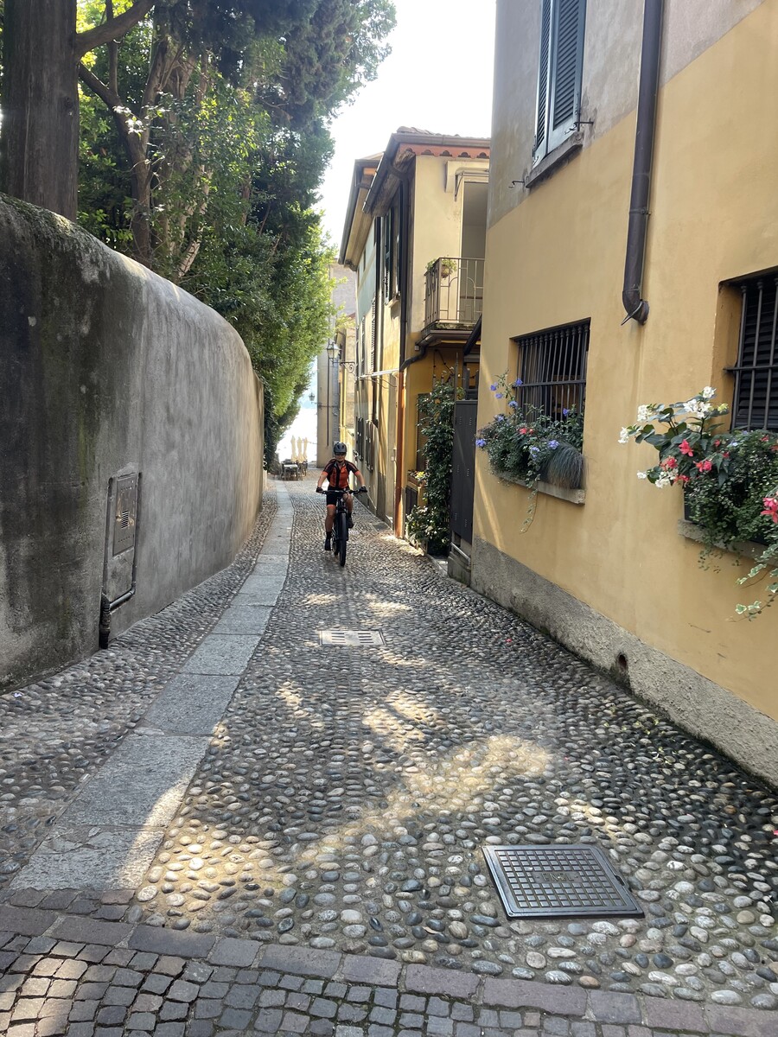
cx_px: 389
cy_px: 518
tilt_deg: -7.8
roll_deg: -2.0
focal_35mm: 26
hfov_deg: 53.1
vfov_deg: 67.3
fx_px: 779
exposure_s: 1/128
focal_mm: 4.2
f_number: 1.6
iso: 32
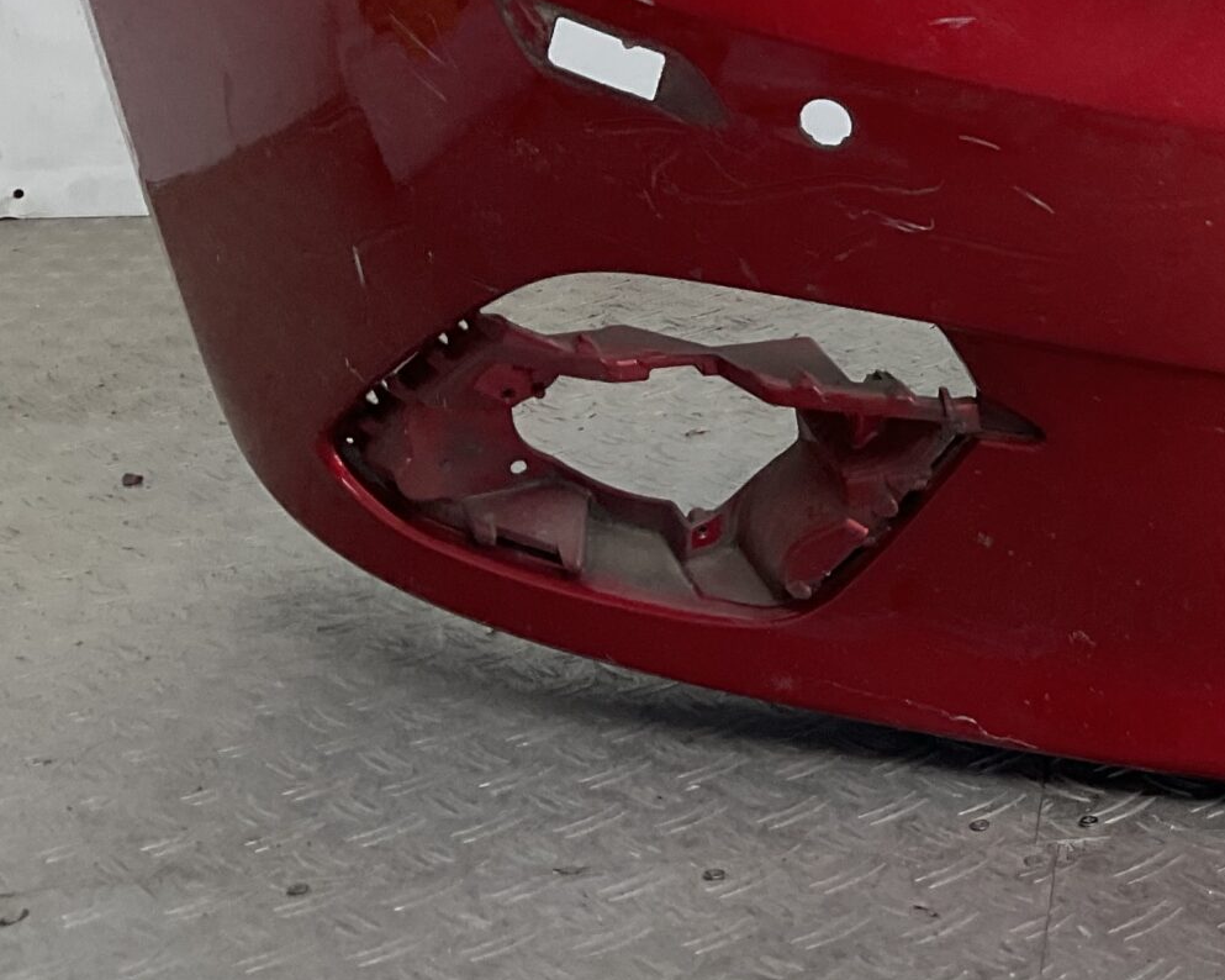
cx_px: 1480
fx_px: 2646
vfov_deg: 20.1
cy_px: -72
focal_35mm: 73
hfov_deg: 23.7
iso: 16
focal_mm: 3
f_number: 1.8
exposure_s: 1/310
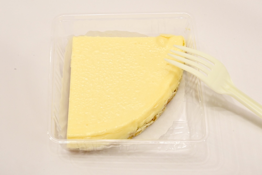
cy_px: 88
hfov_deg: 33.4
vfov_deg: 22.6
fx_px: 437
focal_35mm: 60
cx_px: 131
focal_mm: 60
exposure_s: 1/125
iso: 6400
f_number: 10
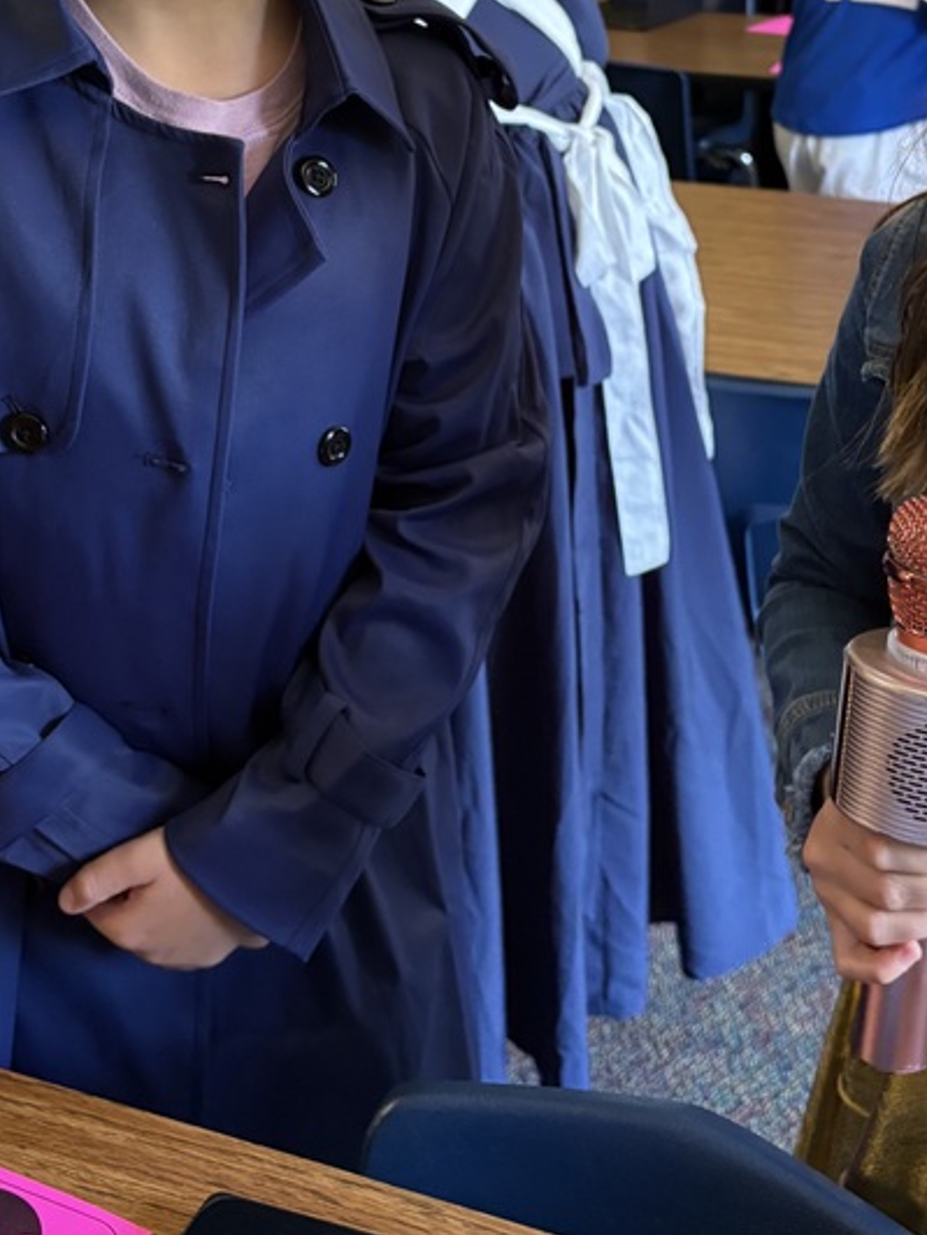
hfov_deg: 29.0
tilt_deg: -15.5
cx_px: 555
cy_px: 272
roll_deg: -0.8
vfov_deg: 37.0
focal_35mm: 50
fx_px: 1785
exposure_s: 1/60
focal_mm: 5.96
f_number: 1.6
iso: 400
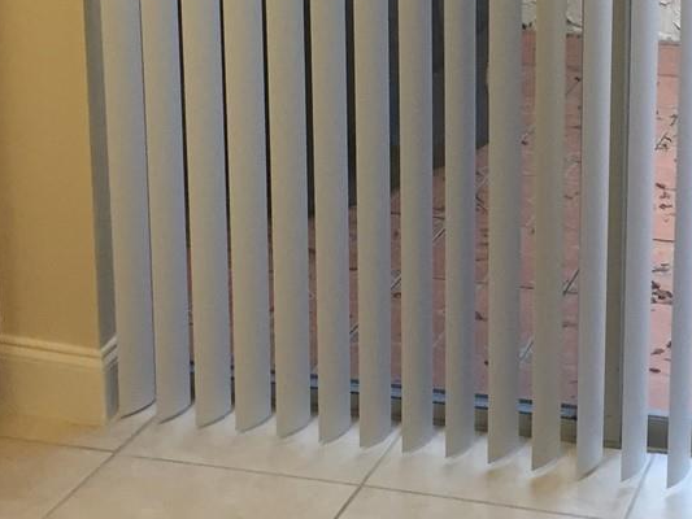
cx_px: 557
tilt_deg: -12.7
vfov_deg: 16.6
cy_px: 10
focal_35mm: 87
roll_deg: -1.5
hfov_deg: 22.2
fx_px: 1740
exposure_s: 1/30
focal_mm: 4.15
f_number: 2.2
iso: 80
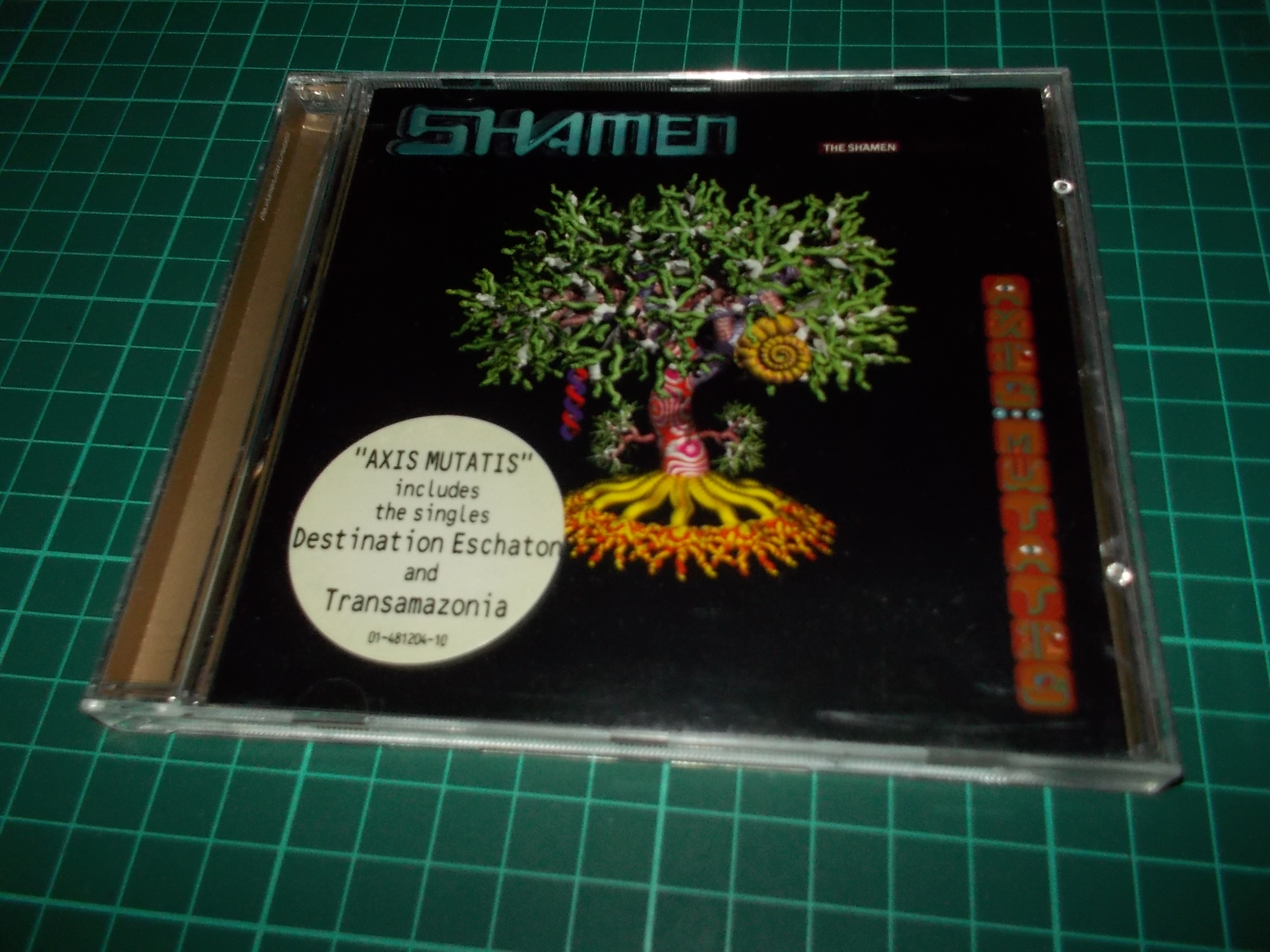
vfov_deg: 48.2
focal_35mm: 29
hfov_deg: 61.7
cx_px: 635
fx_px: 1064
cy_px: 476
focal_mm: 4.1
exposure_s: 1/30
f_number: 3.3
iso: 200
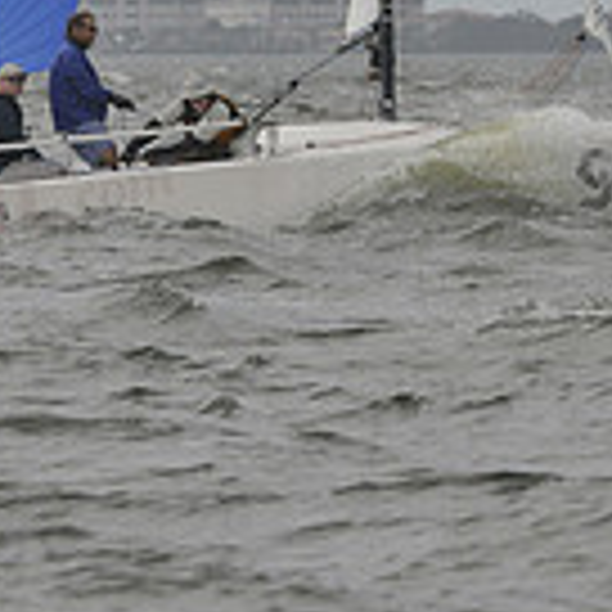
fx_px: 14502
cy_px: -508
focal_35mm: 725
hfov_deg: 2.4
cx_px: 407
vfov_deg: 2.4
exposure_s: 1/1250
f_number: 10
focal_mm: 200
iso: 400
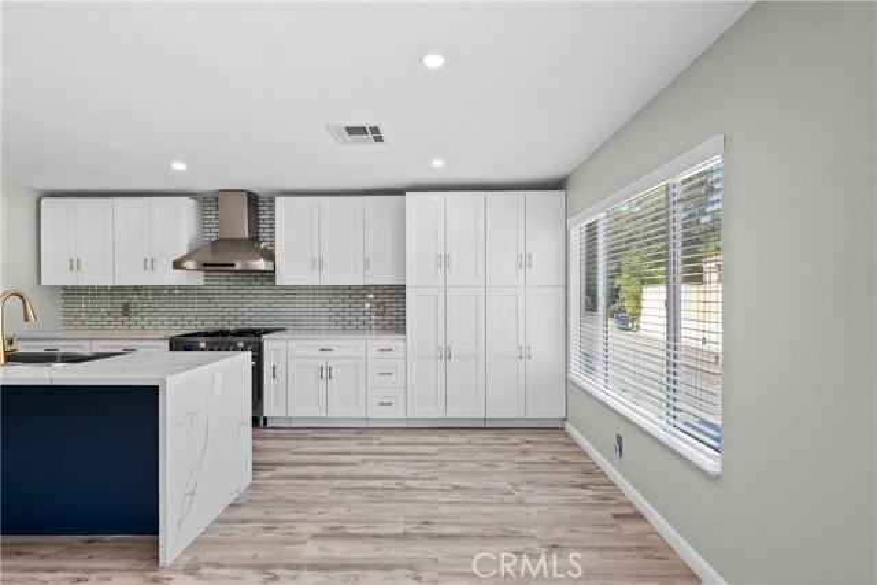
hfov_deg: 93.3
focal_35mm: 17
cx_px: 438
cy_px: 292
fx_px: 414
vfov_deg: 70.5
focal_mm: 17
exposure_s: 1/10
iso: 250
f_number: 9
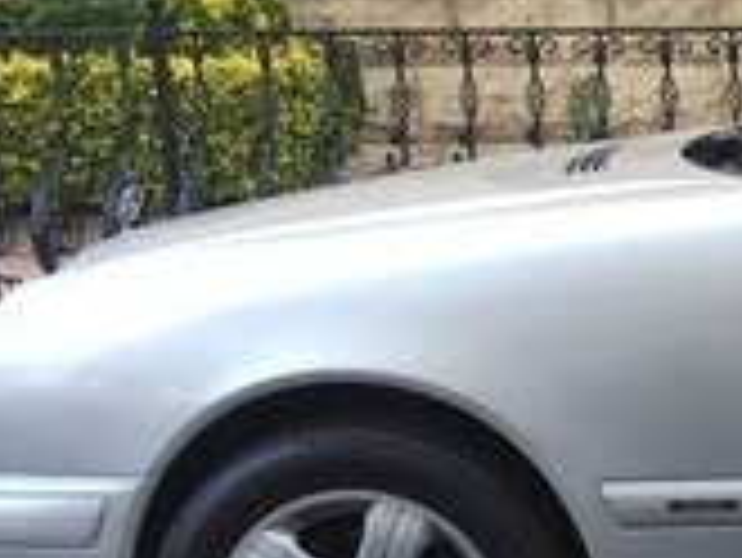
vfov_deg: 12.7
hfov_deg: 14.8
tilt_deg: -12.3
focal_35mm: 116
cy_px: 457
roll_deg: +0.6
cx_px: 1331
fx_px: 2488
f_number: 2.2
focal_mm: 4.15
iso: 32
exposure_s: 1/143
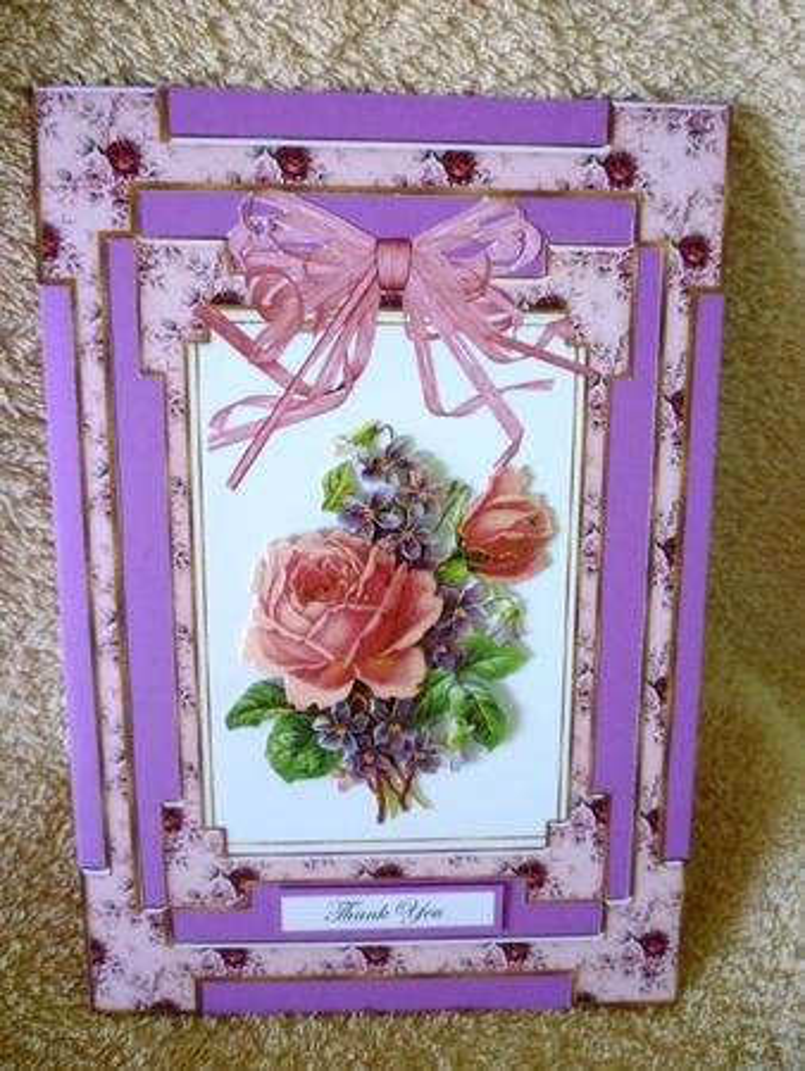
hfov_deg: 48.3
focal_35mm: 29
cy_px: 536
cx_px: 402
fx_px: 898
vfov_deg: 61.6
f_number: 3.3
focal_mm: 5.2
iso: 250
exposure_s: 1/30
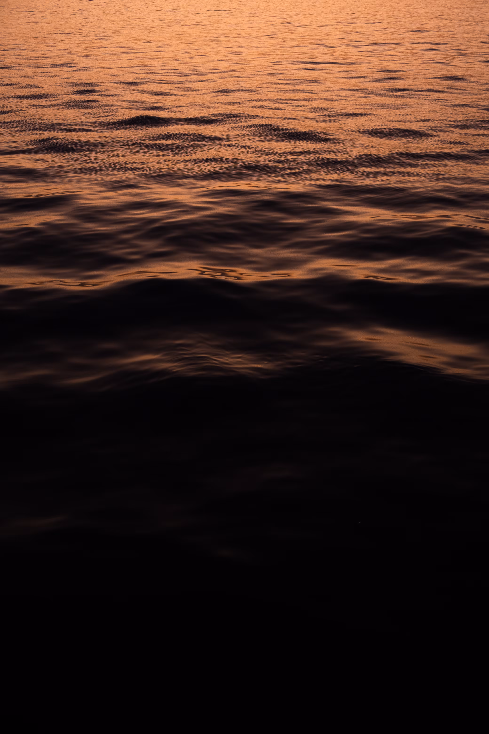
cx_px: 244
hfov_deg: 35.1
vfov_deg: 50.7
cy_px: 367
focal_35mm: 38
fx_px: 774
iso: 800
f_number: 4
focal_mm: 25.4
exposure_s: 1/80
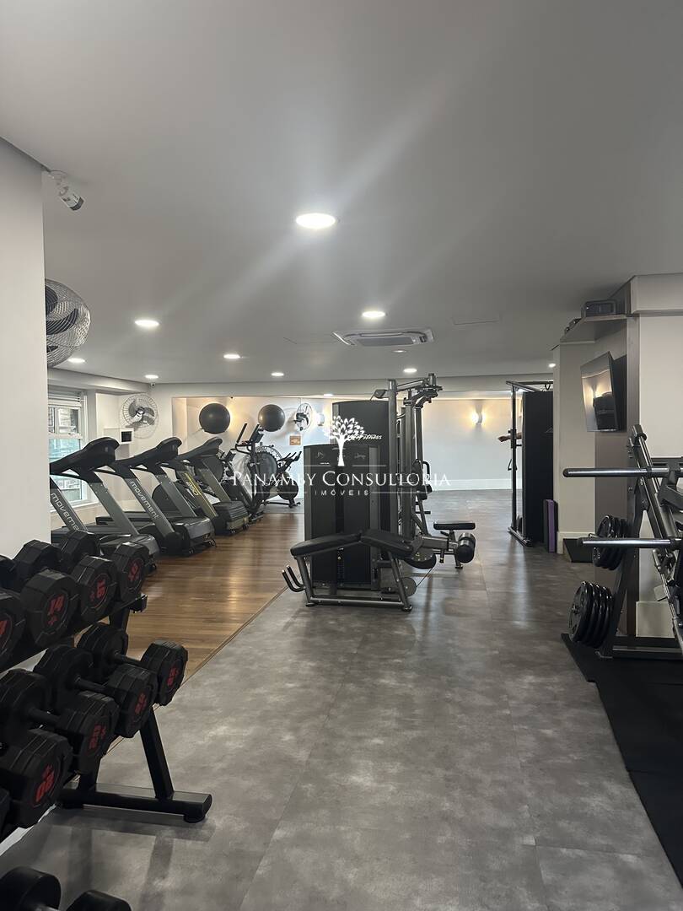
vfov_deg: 71.6
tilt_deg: -1.7
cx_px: 342
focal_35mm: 24
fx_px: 631
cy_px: 456
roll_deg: +0.4
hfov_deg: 56.8
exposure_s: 1/60
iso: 500
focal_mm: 6.86
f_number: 1.78
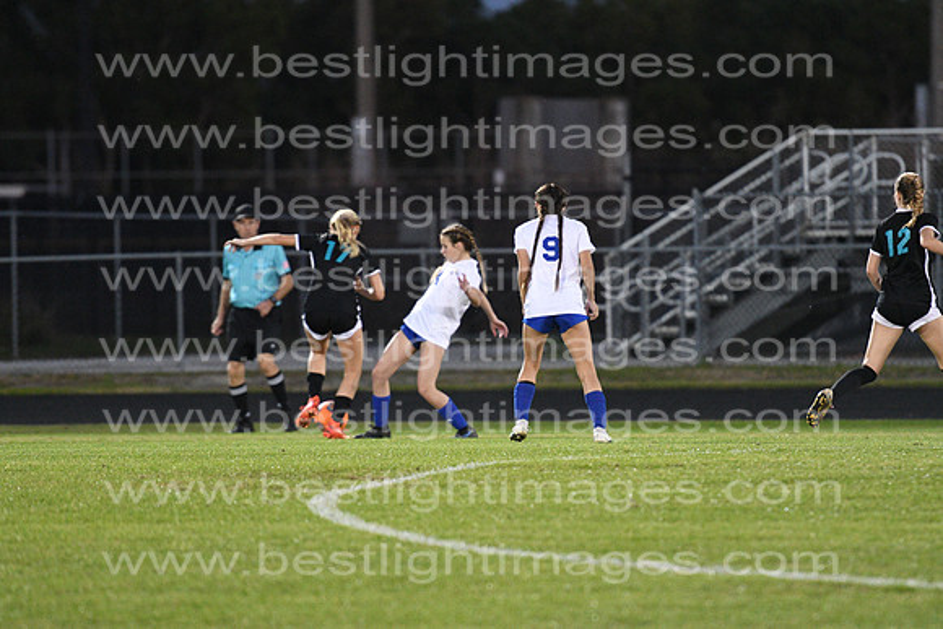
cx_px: 472
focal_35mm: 300
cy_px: 314
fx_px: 7860
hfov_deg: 6.9
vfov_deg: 4.6
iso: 5000
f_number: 2.8
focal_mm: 200
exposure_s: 1/800
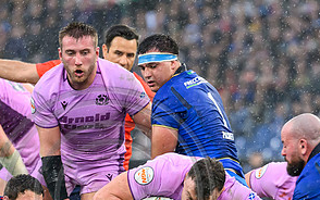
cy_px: 284
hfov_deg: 3.3
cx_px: 195
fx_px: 5610
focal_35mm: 643
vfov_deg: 2.0
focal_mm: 200
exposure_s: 1/1250
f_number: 3.2
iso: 2000
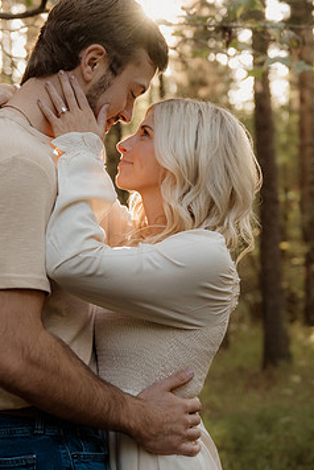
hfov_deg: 17.8
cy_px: 211
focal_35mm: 77
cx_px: 152
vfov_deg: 26.3
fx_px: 1005
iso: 500
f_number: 2.8
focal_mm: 41
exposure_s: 1/100
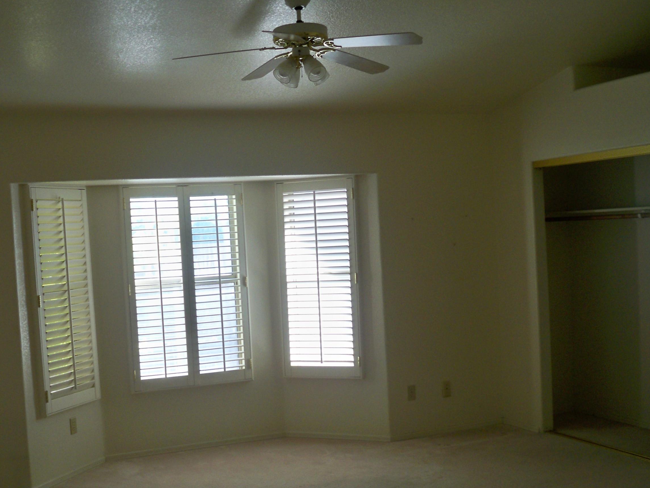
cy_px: 281
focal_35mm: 46
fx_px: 864
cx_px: 267
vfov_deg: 31.5
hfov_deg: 41.1
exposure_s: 1/60
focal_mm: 6.3
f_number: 3.1
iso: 80
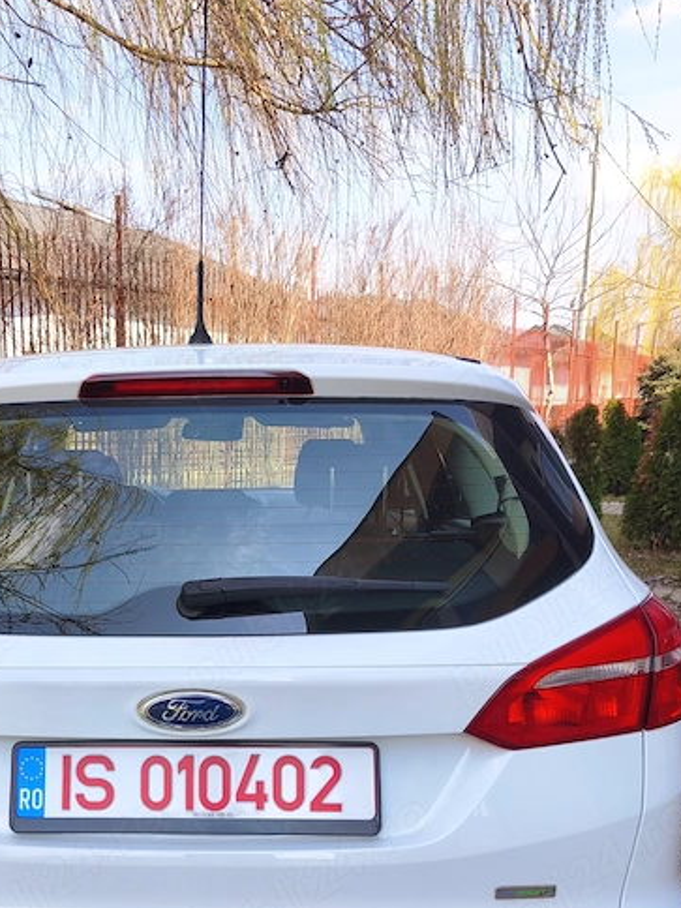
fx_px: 997
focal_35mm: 38
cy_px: 666
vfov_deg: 47.4
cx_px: 174
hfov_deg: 36.9
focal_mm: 5.35
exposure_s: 1/1339
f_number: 1.7
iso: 80
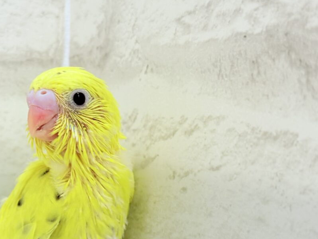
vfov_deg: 18.8
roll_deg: -1.1
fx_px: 717
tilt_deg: -4.9
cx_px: 99
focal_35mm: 78
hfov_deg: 24.9
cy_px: 170
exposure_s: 1/100
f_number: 1.6
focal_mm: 5.96
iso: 80
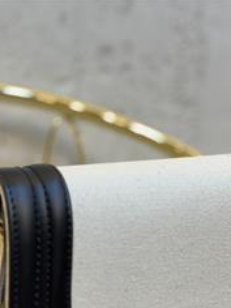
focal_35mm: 84
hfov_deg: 17.5
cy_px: 267
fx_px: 747
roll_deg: -2.6
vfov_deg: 22.8
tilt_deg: -8.7
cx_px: 141
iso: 64
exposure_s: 1/100
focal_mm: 6.76
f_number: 1.78
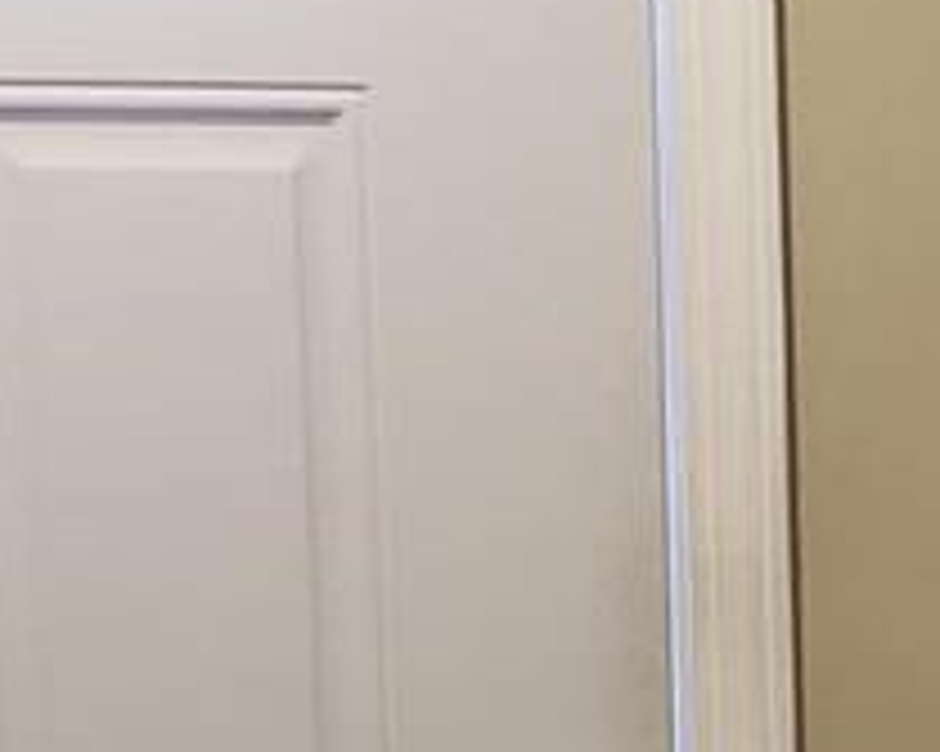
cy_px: 977
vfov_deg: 10.3
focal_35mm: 146
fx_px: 4060
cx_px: 1106
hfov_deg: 12.9
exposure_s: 1/60
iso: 400
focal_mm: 4.3
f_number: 2.4
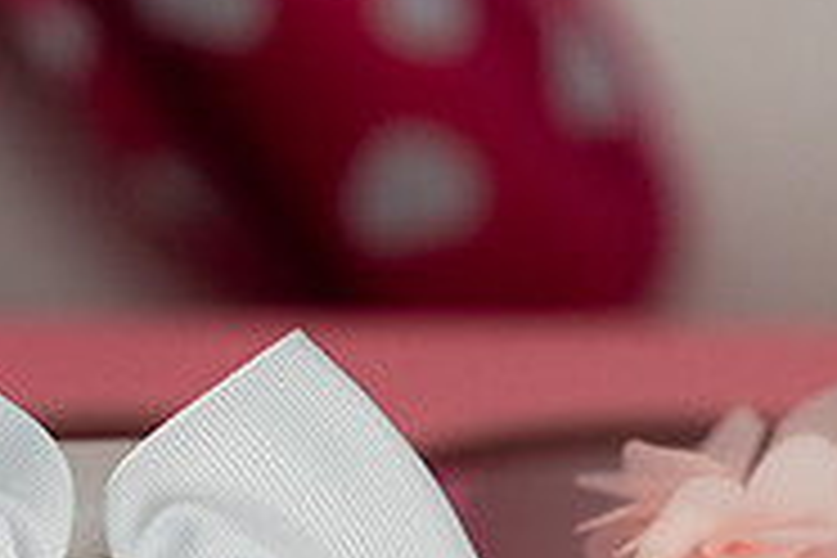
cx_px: 544
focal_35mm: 276
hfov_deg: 7.5
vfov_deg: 5.0
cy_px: 502
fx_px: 6416
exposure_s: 1/400
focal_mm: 85
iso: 1250
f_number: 2.5
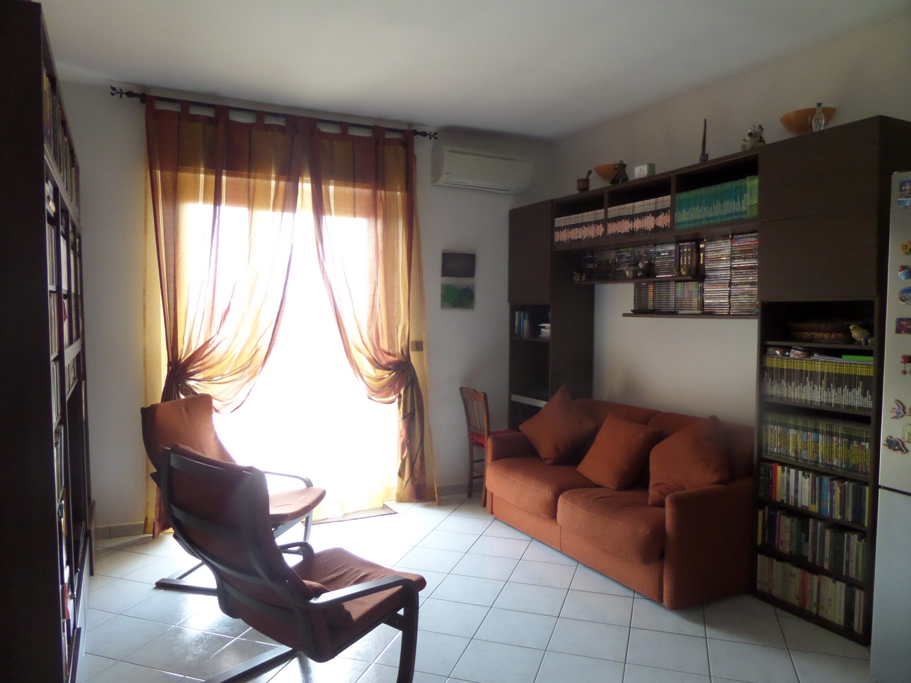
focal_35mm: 24
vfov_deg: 56.8
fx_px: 632
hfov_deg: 71.6
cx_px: 456
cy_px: 342
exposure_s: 1/30
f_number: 3.2
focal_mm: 4
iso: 400
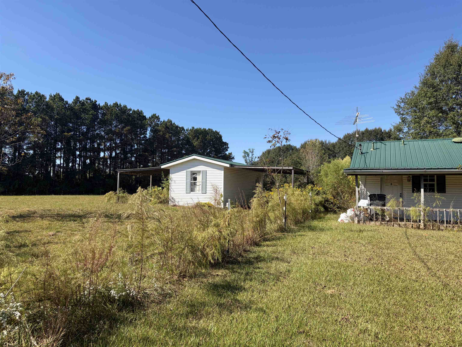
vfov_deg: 53.1
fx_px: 347
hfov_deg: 67.3
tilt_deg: +2.5
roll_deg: -0.1
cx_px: 231
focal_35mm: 26
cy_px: 174
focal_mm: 5.96
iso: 50
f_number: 1.6
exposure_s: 1/2538
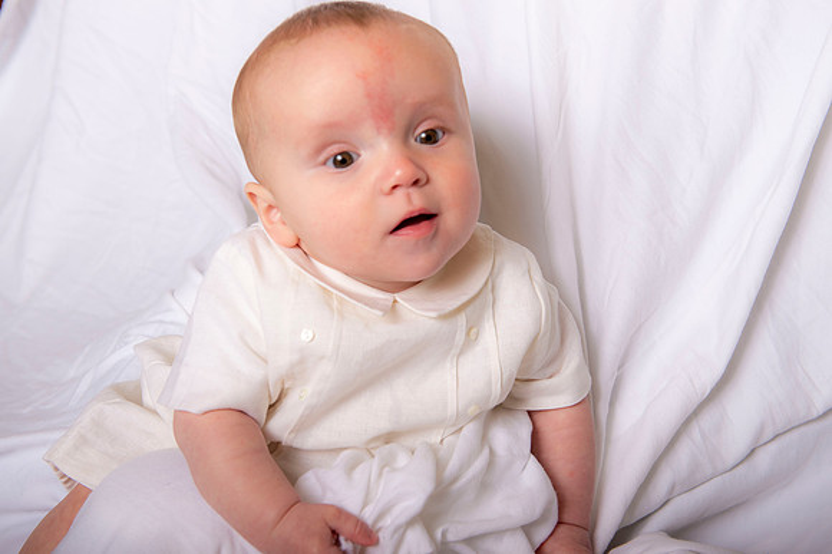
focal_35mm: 52
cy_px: 277
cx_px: 416
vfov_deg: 26.0
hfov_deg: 38.2
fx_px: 1201
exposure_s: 1/200
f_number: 5.6
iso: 250
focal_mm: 52
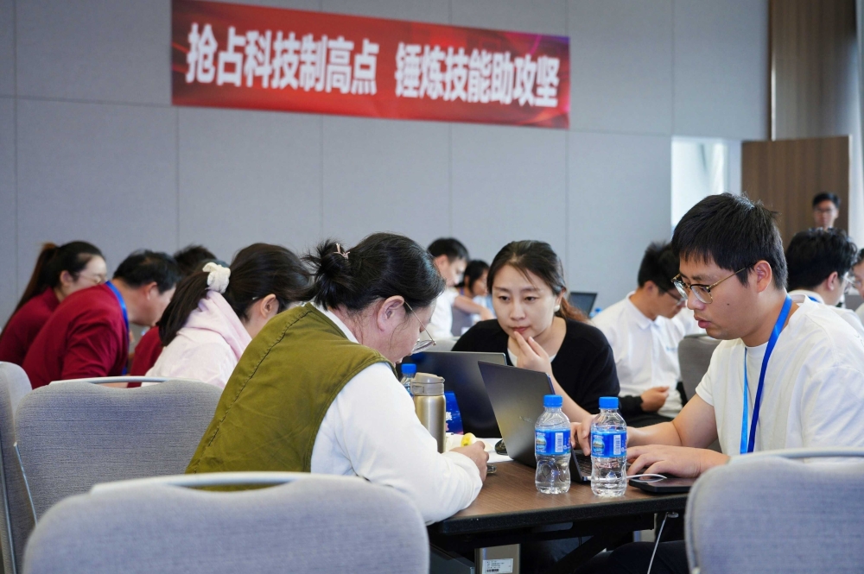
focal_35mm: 46
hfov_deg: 42.8
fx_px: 1103
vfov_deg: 29.2
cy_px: 287
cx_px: 432
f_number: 4
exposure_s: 1/66
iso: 500
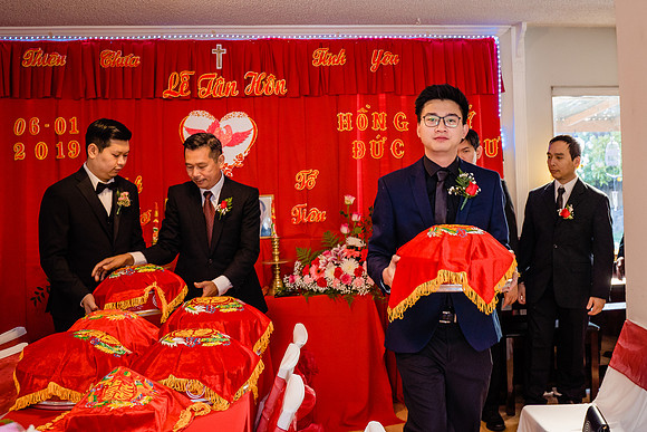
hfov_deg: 45.1
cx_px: 419
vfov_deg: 31.2
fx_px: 769
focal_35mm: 43
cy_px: 152
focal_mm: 28
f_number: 4
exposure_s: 1/125
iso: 1000
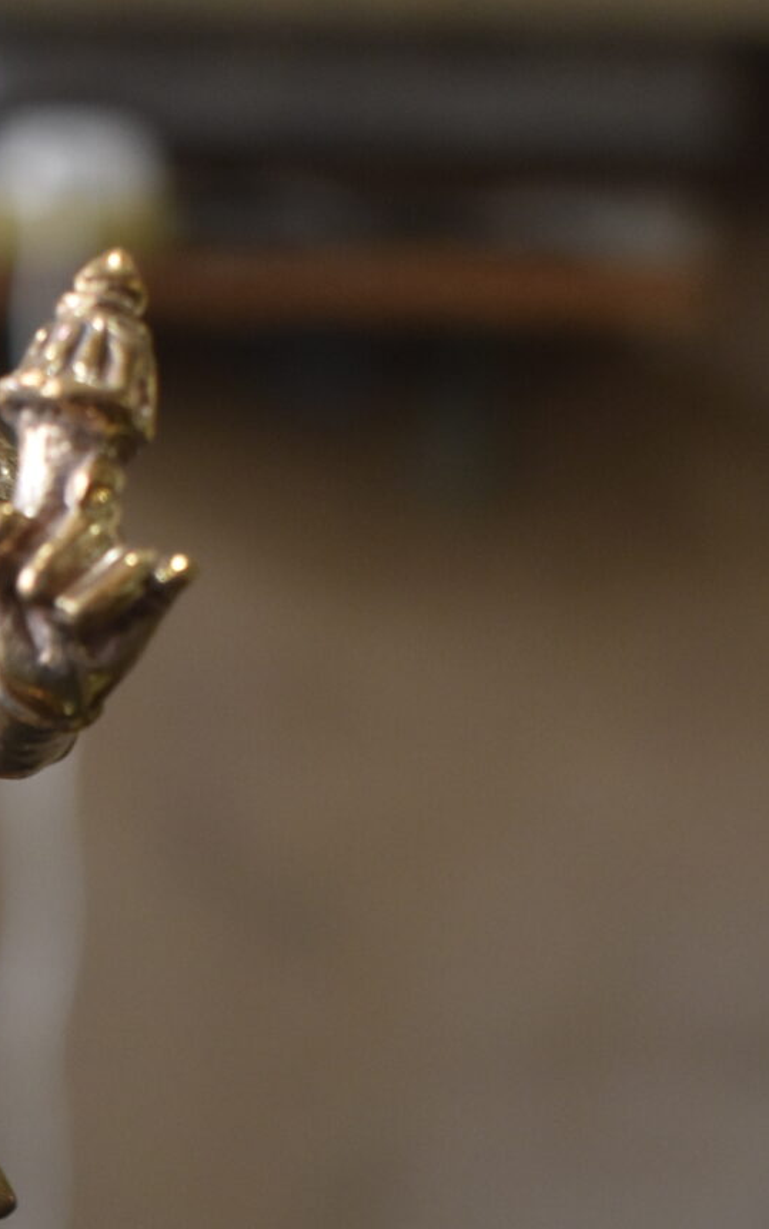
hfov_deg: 11.7
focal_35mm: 109
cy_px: 1299
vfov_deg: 18.5
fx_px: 3654
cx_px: -215
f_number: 4
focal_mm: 24
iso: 900
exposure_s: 1/60
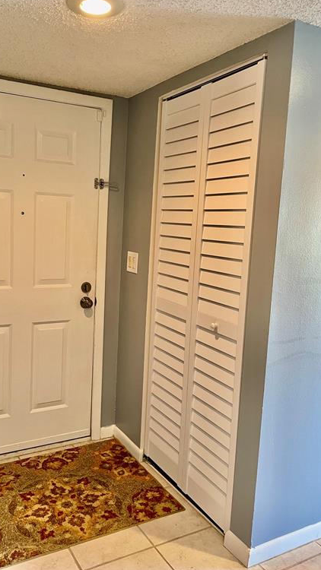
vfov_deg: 66.1
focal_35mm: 29
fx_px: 439
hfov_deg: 39.8
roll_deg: -1.7
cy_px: 280
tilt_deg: -6.2
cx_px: 111
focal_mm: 4.2
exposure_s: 1/60
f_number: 1.6
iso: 160
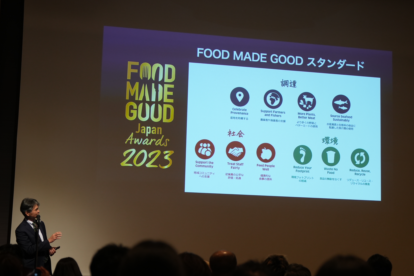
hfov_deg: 28.7
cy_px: 147
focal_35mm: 70
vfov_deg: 19.4
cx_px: 217
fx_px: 808
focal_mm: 50.9
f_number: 2.8
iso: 1000
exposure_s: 1/160
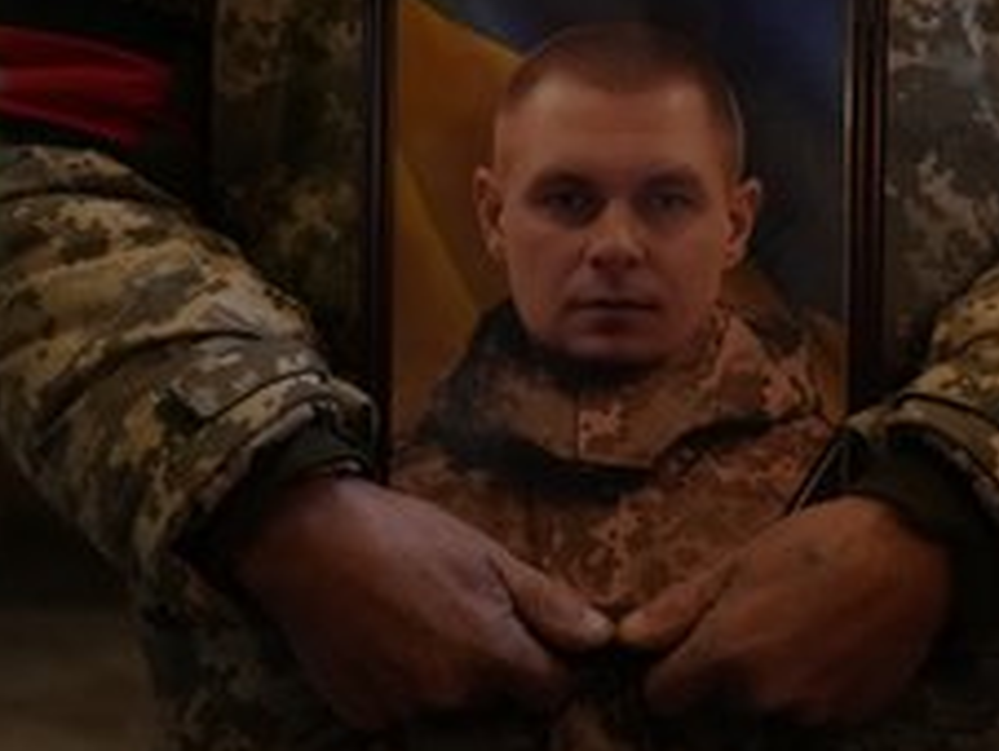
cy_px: 329
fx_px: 1965
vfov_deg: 21.6
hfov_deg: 28.5
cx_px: 579
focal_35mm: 68
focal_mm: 40
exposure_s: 1/500
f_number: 3.2
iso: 10000
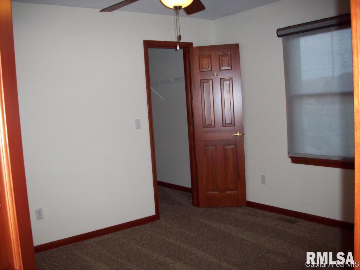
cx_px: 180
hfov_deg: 50.1
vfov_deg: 38.7
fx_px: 385
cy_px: 135
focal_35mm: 37
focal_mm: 6.2
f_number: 2.8
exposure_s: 1/45
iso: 160
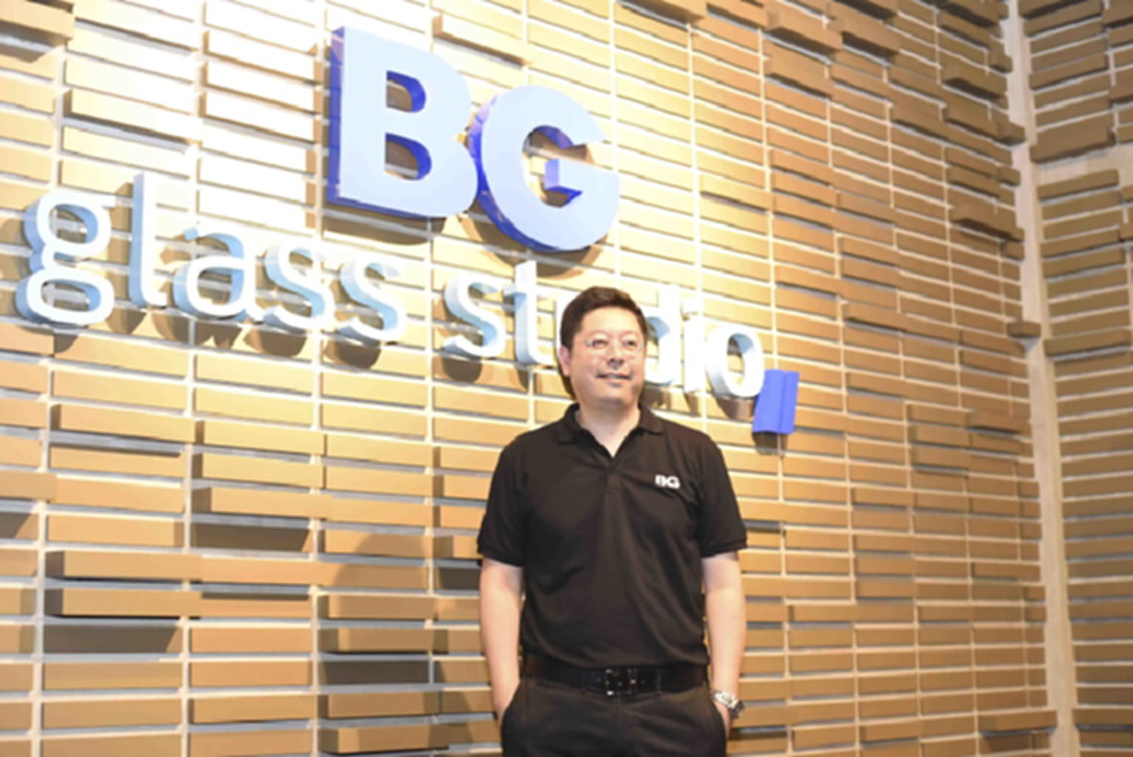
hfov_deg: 39.6
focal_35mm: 50
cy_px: 378
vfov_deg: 27.0
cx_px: 566
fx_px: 1574
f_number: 2.8
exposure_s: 1/125
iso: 3200
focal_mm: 50
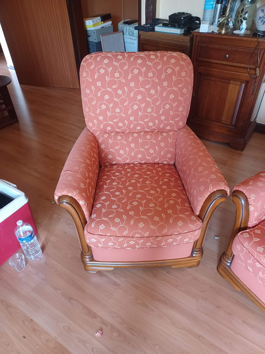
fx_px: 255
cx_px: 132
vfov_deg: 69.4
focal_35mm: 25
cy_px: 177
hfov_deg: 54.9
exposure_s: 1/25
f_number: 1.8
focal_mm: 4.6
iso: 500
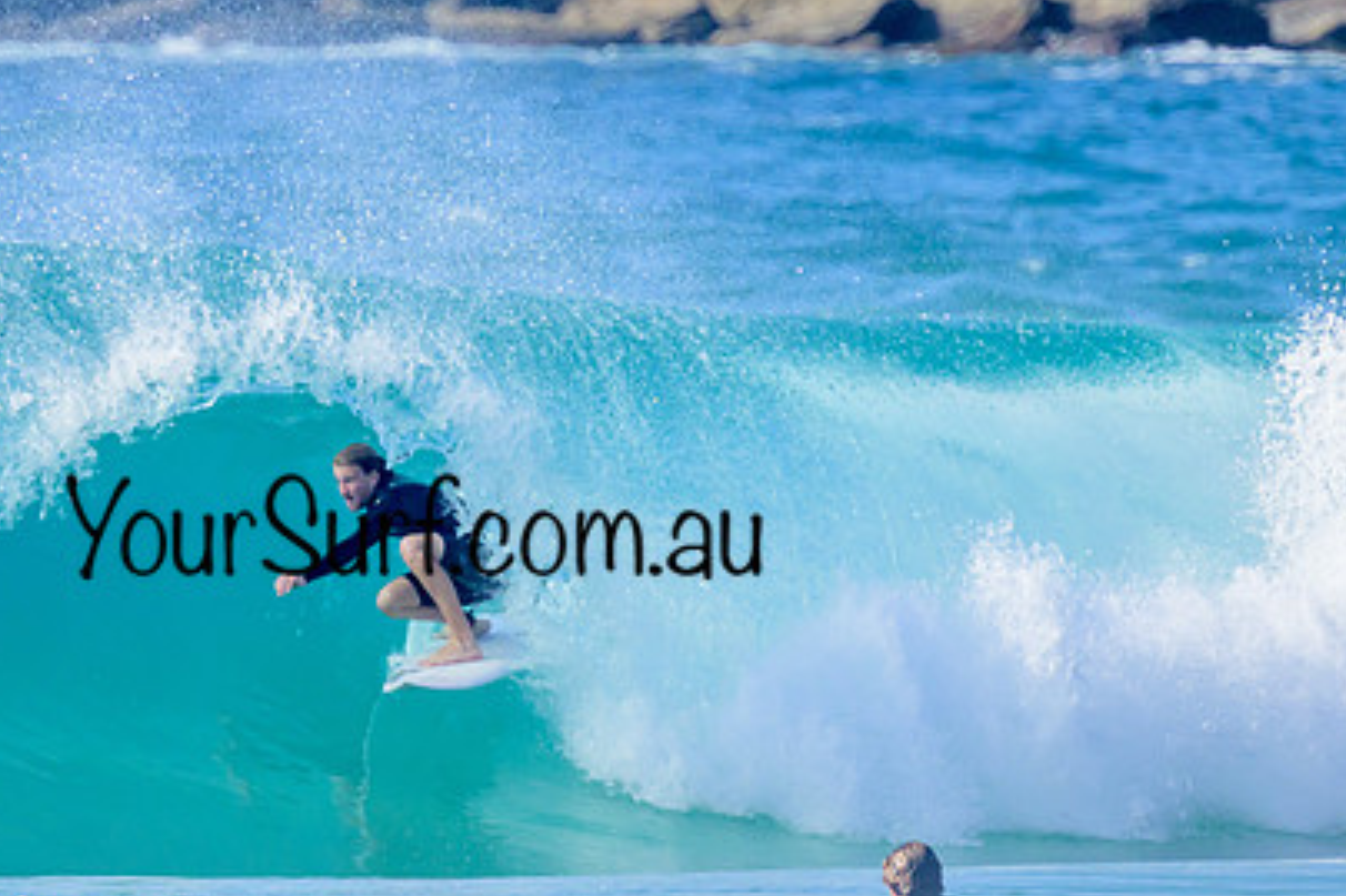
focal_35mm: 1196
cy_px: 489
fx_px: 44697
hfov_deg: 1.7
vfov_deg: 1.1
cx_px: 424
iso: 1400
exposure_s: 1/2000
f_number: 11
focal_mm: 800
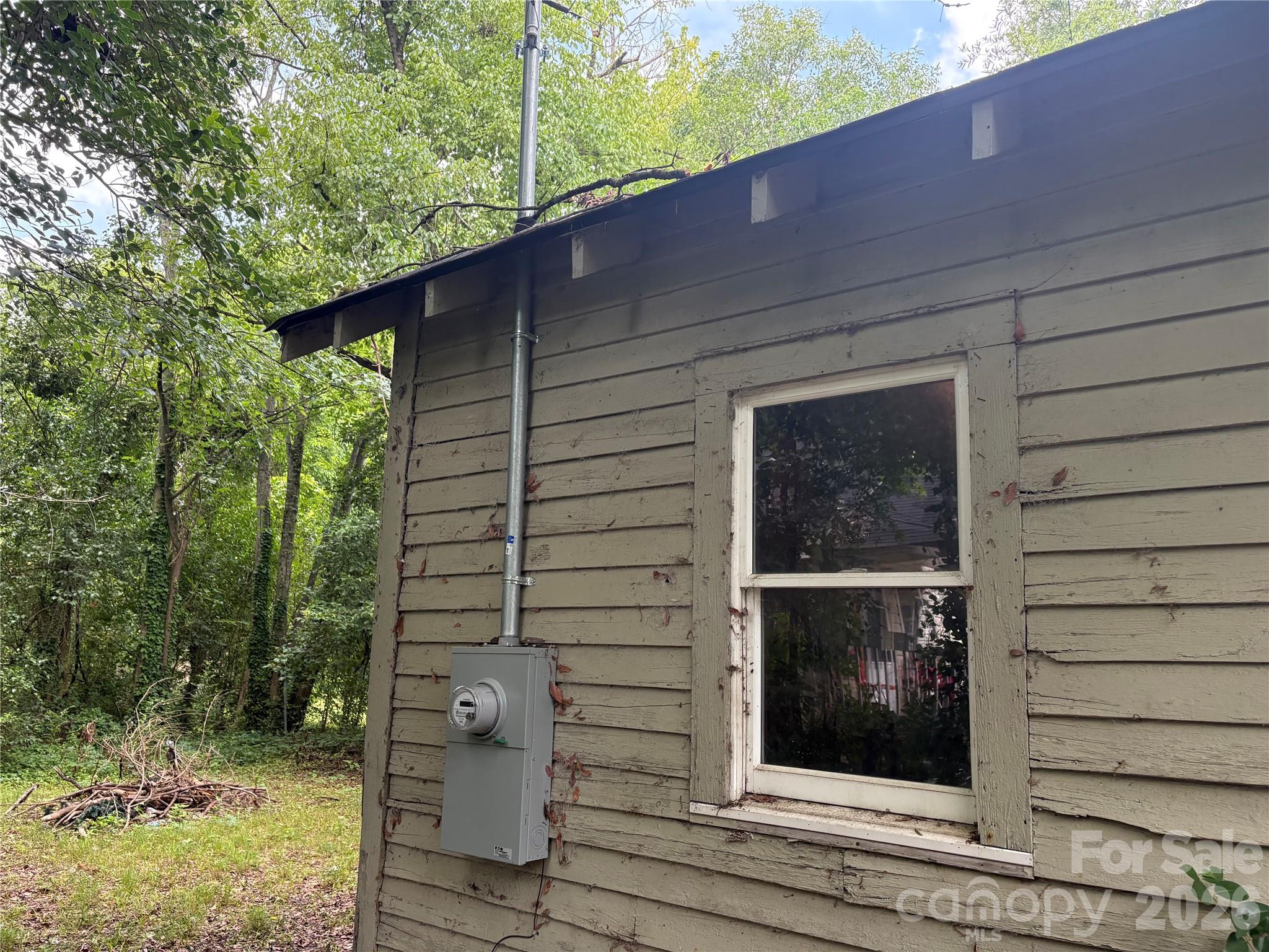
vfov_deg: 53.1
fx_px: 953
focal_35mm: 26
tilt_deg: +10.5
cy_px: 476
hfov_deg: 67.3
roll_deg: -0.4
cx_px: 634
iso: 125
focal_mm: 5.96
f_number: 1.6
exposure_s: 1/241
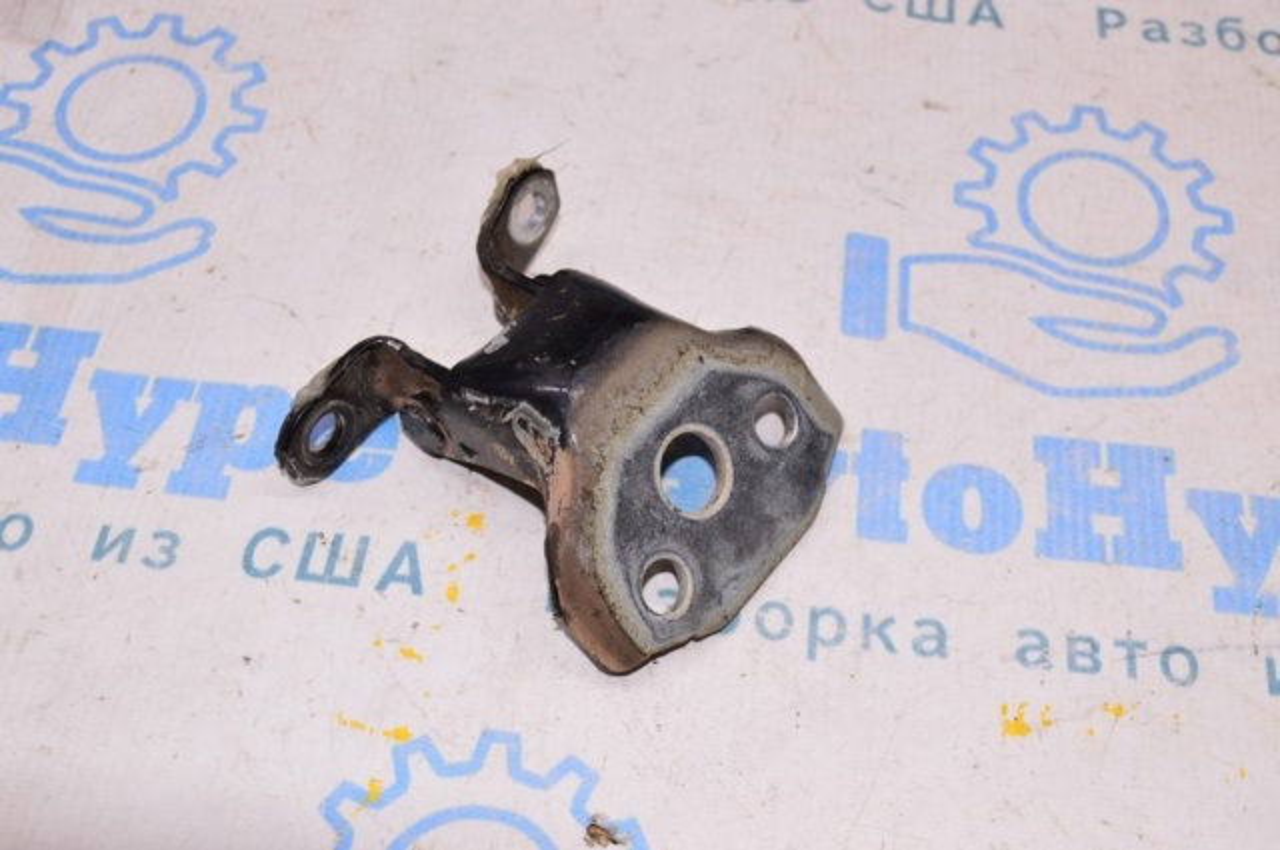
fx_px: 1598
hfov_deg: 43.7
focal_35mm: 45
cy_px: 425
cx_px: 640
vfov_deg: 29.8
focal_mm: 30
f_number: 8
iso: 1600
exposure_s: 1/160
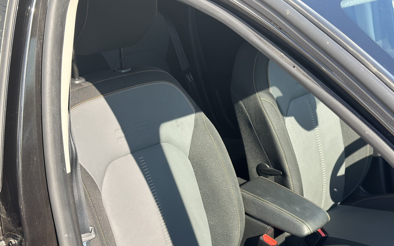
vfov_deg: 23.1
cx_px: 204
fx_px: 601
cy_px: 147
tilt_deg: -21.6
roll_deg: -0.5
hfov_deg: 36.3
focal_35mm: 56
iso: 80
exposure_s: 1/1133
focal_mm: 6.86
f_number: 1.78
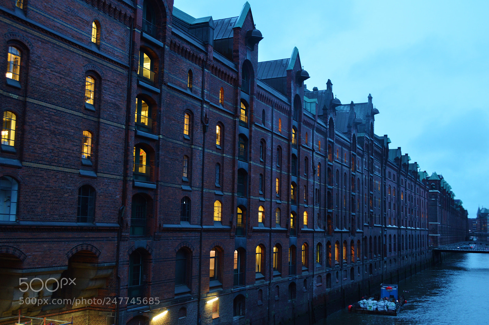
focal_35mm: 39
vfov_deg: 34.2
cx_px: 244
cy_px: 162
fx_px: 529
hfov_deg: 49.6
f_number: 5
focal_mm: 26
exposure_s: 1/8
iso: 400
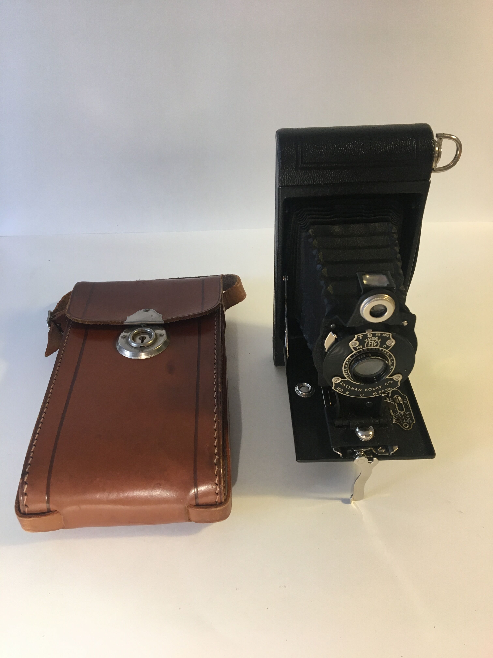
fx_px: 551
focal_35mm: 29
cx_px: 246
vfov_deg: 61.7
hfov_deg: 48.2
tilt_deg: -40.1
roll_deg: +0.9
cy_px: 329
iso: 40
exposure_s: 1/33
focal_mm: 4.15
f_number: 2.2
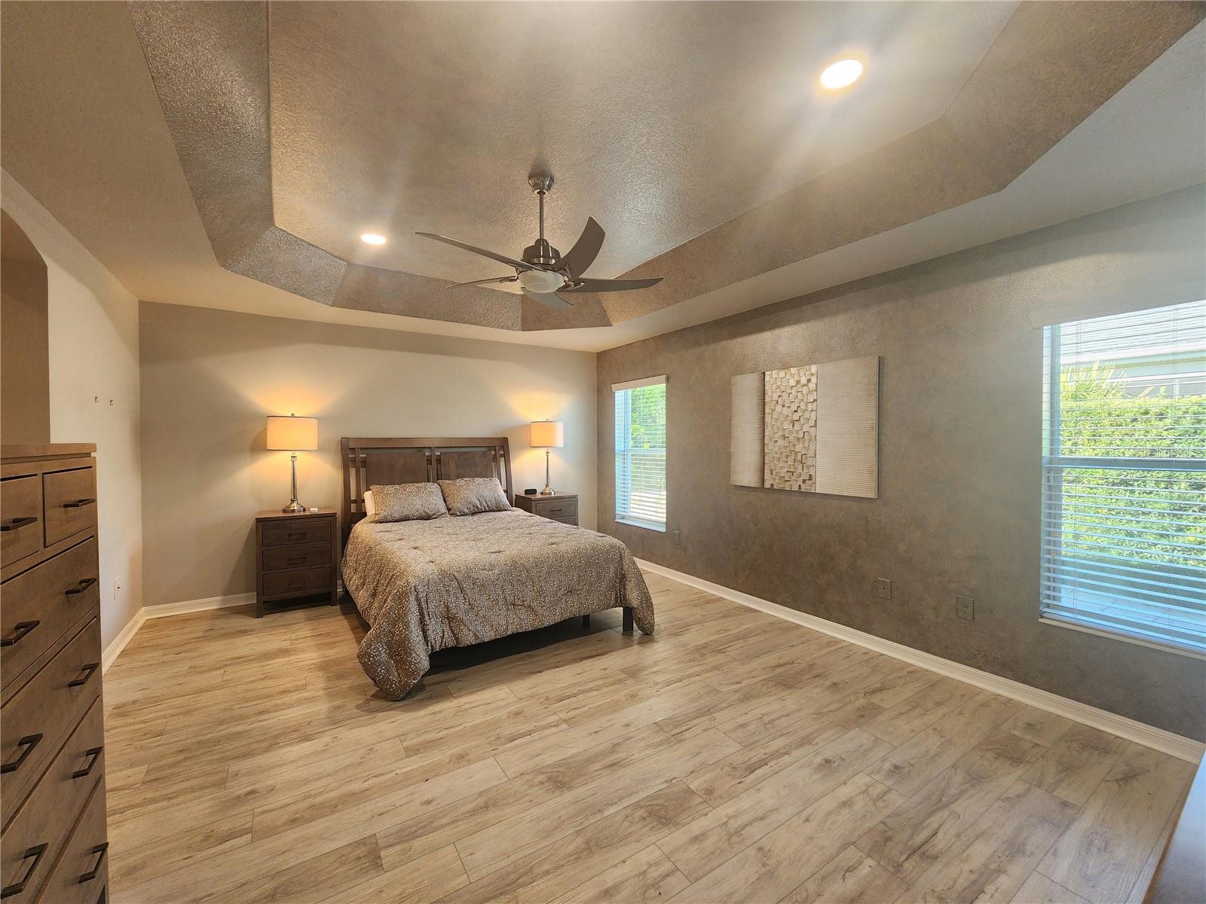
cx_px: 603
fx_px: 453
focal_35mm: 13
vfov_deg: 89.9
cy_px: 452
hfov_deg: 106.2
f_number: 2.2
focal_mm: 2.2
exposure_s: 1/60
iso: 160
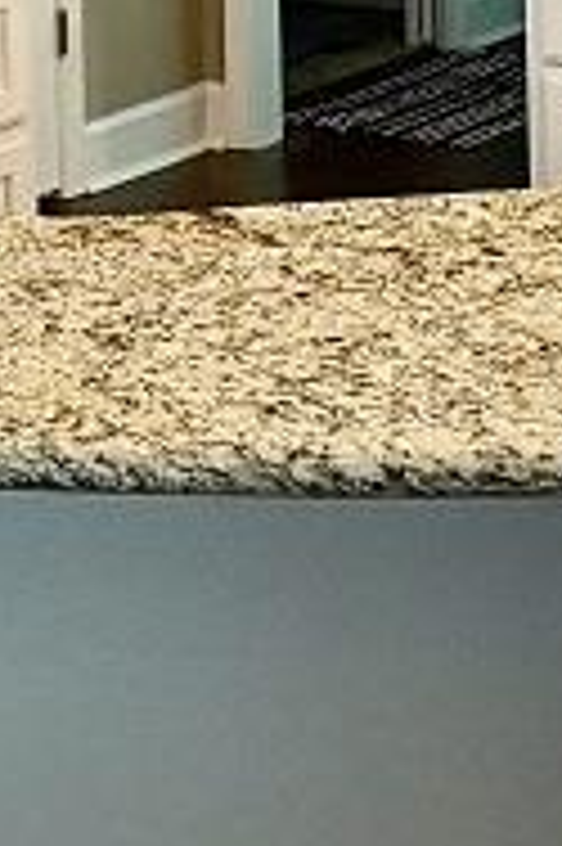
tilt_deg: -1.3
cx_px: 216
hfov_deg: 9.5
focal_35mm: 144
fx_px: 3378
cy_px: -562
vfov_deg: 13.2
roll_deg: +1.9
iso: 320
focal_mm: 5.96
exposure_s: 1/60
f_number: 1.6
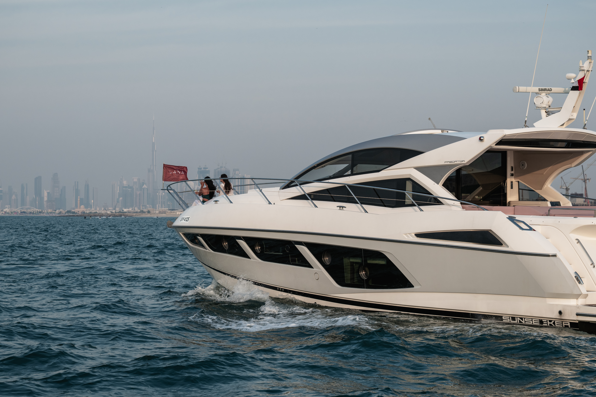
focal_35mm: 70
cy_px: 198
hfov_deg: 28.8
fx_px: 1159
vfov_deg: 19.5
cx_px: 298
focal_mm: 70
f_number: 5.6
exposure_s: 1/1000
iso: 320
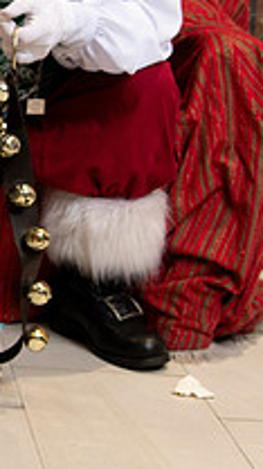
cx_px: -234
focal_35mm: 113
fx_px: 1406
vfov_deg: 18.9
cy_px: 135
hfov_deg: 10.0
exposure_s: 1/200
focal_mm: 38
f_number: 4.5
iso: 1250
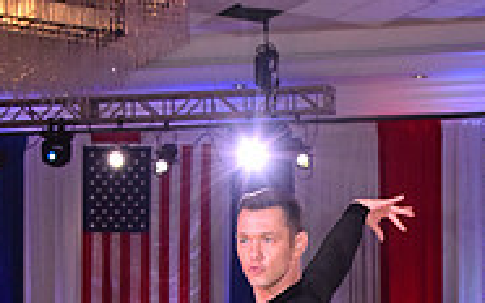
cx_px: 424
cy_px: 418
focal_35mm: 121
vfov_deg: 10.5
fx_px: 1598
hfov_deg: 17.0
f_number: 7.1
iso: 2500
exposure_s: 1/320
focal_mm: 38
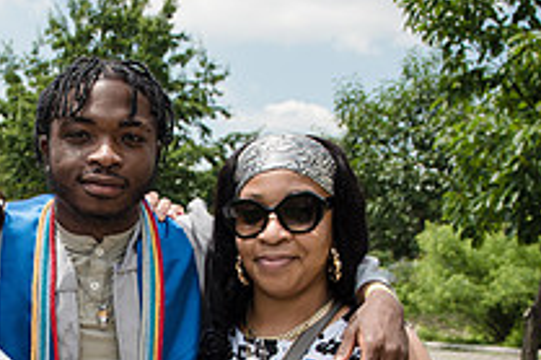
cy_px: 366
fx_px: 1126
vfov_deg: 17.7
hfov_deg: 26.2
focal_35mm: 75
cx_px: 67
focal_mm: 27
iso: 200
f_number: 5.6
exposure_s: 1/1000
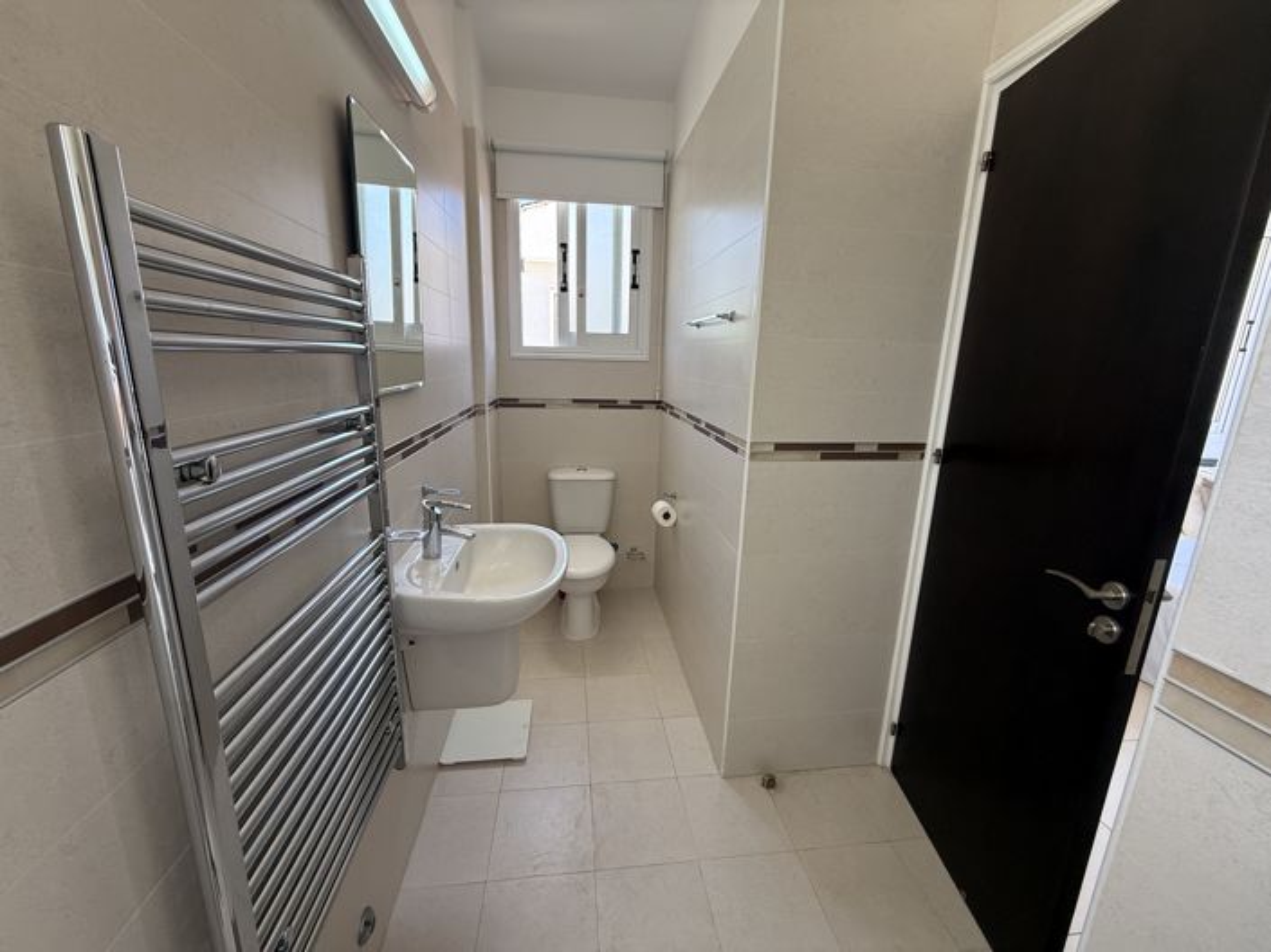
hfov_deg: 102.1
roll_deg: -1.2
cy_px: 476
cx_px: 636
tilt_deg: -11.8
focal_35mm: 14
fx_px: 514
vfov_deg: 85.6
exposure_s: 1/100
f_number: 2.2
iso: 80
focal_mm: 2.22
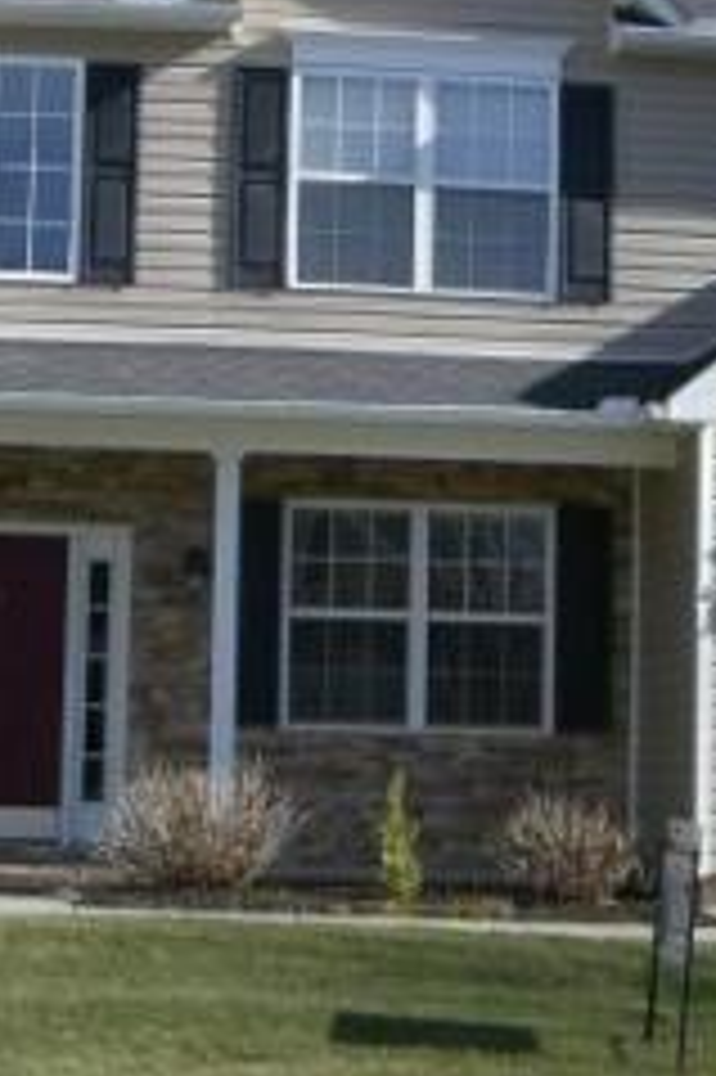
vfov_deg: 21.2
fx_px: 2868
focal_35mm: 96
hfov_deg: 14.2
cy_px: 482
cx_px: 252
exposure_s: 1/500
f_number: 4.3
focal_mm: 6.2
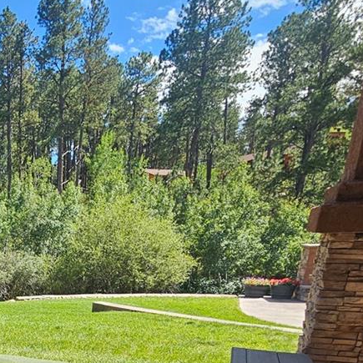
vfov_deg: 37.4
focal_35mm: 38
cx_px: -69
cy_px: 391
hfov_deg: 35.1
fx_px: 451
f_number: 2.2
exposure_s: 1/788
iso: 50
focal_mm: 2.2
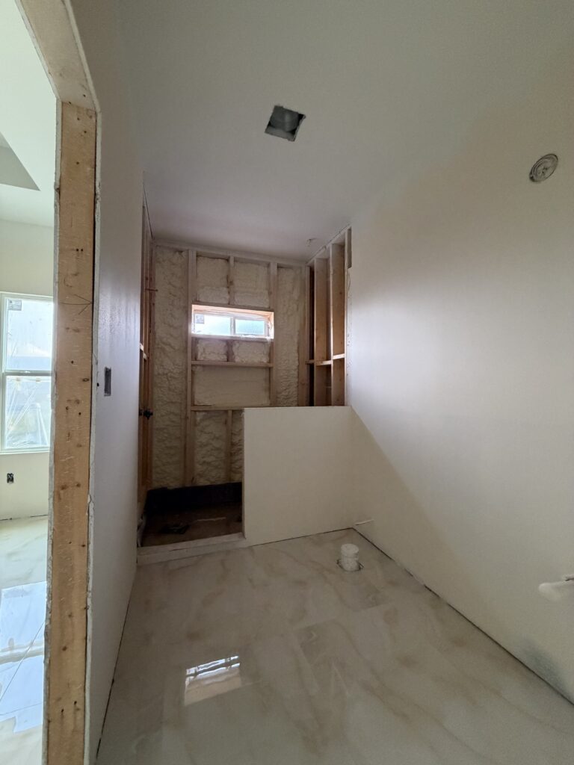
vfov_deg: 102.1
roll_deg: +0.2
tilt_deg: +0.5
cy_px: 382
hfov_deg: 85.7
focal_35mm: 14
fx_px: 310
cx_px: 287
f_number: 2.2
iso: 400
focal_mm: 2.22
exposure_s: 1/60
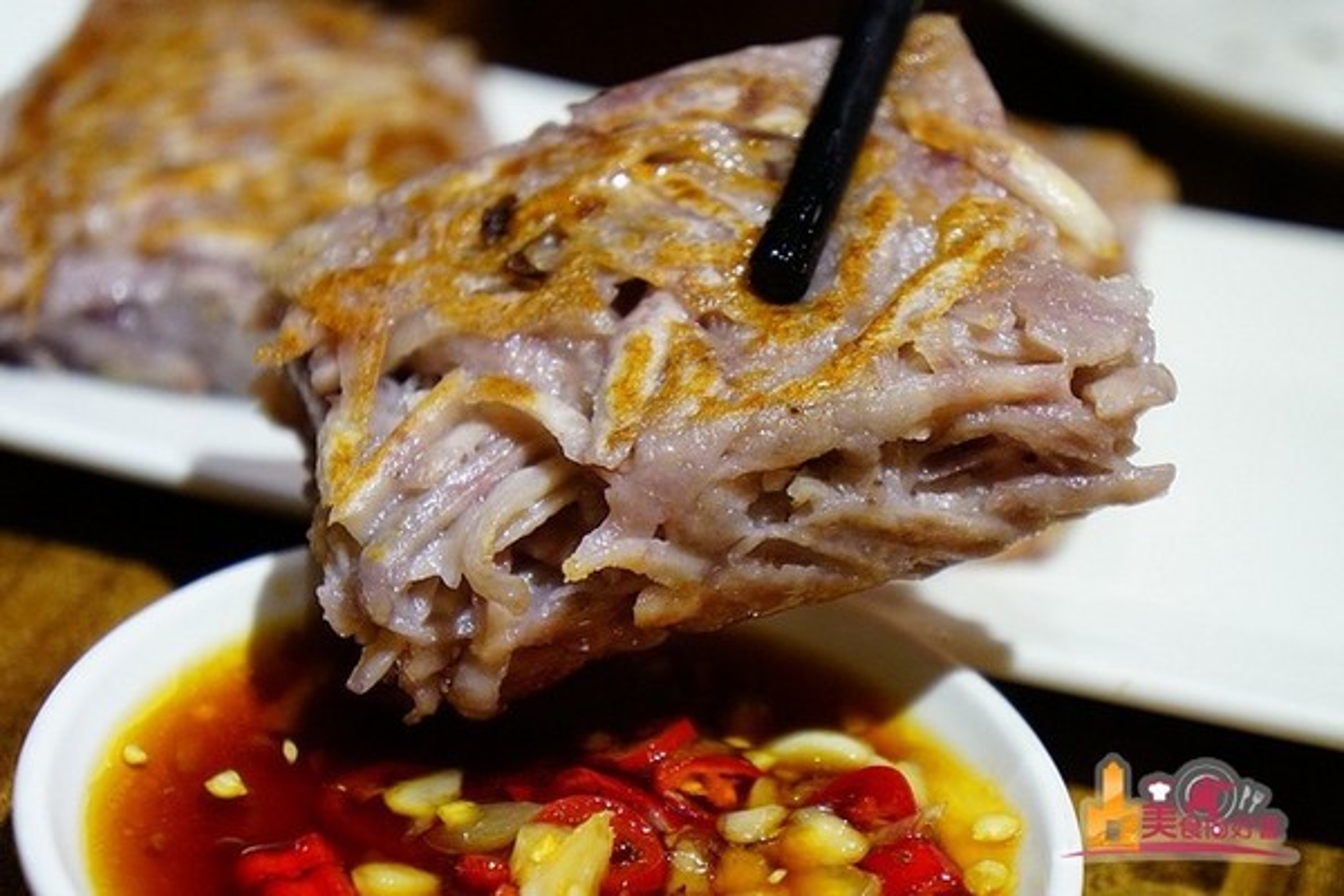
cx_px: 672
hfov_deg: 24.6
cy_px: 448
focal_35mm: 82
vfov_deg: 16.6
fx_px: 3080
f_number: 5.6
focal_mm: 55
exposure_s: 1/100
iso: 2500
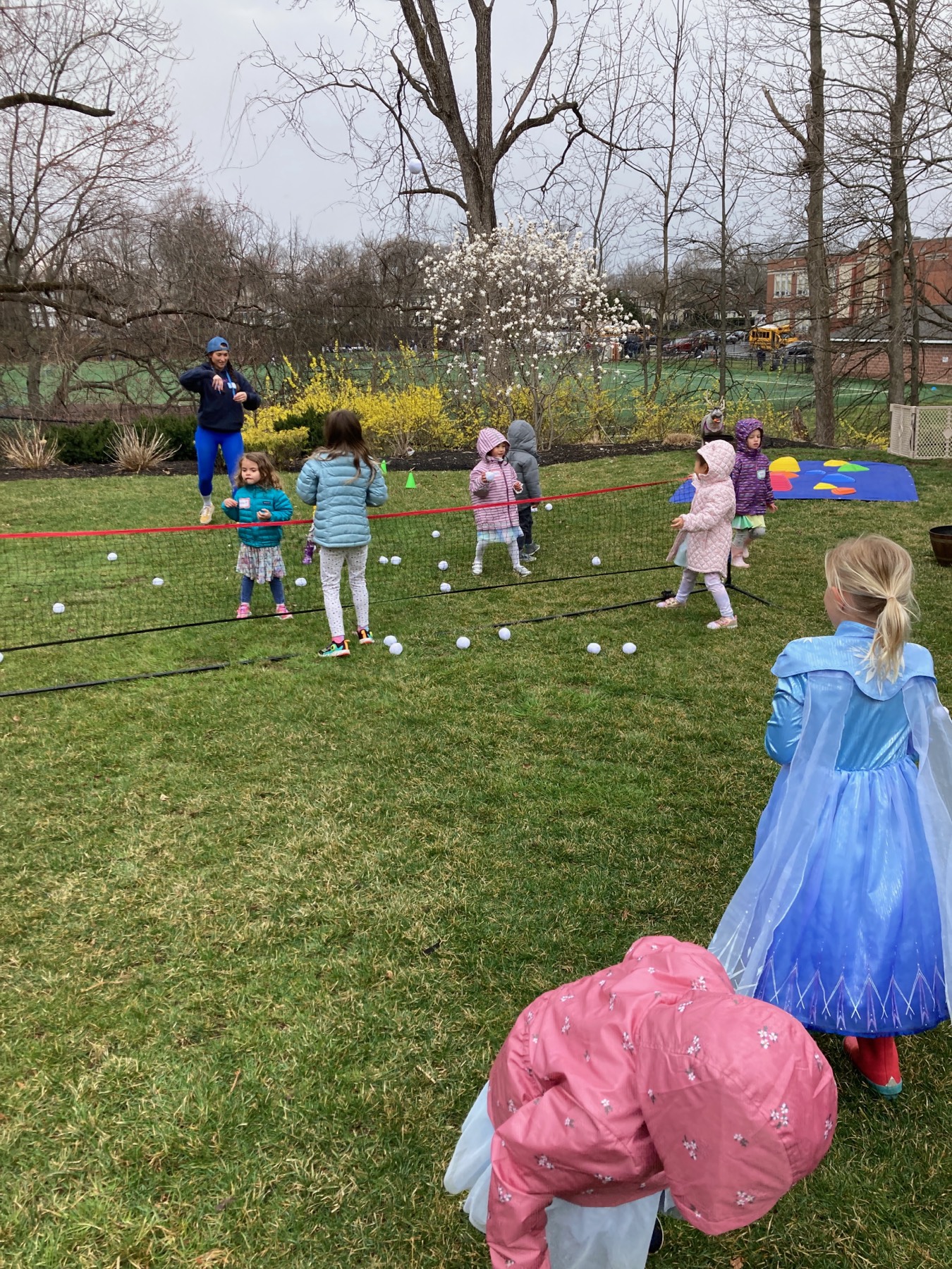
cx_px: 476
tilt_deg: -12.7
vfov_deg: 63.4
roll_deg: +3.8
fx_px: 1027
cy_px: 634
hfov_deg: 49.7
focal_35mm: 28
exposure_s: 1/810
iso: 20
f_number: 1.8
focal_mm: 3.99
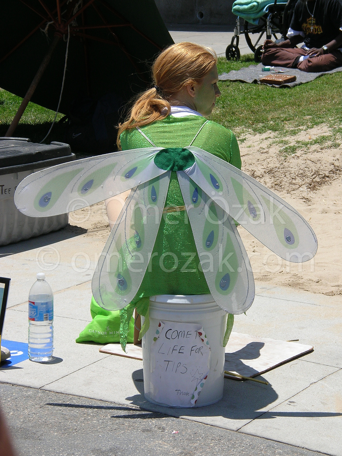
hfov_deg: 13.6
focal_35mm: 109
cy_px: 228
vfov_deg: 18.1
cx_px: 171
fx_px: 1438
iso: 50
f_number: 4.9
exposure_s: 1/472
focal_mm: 17.9
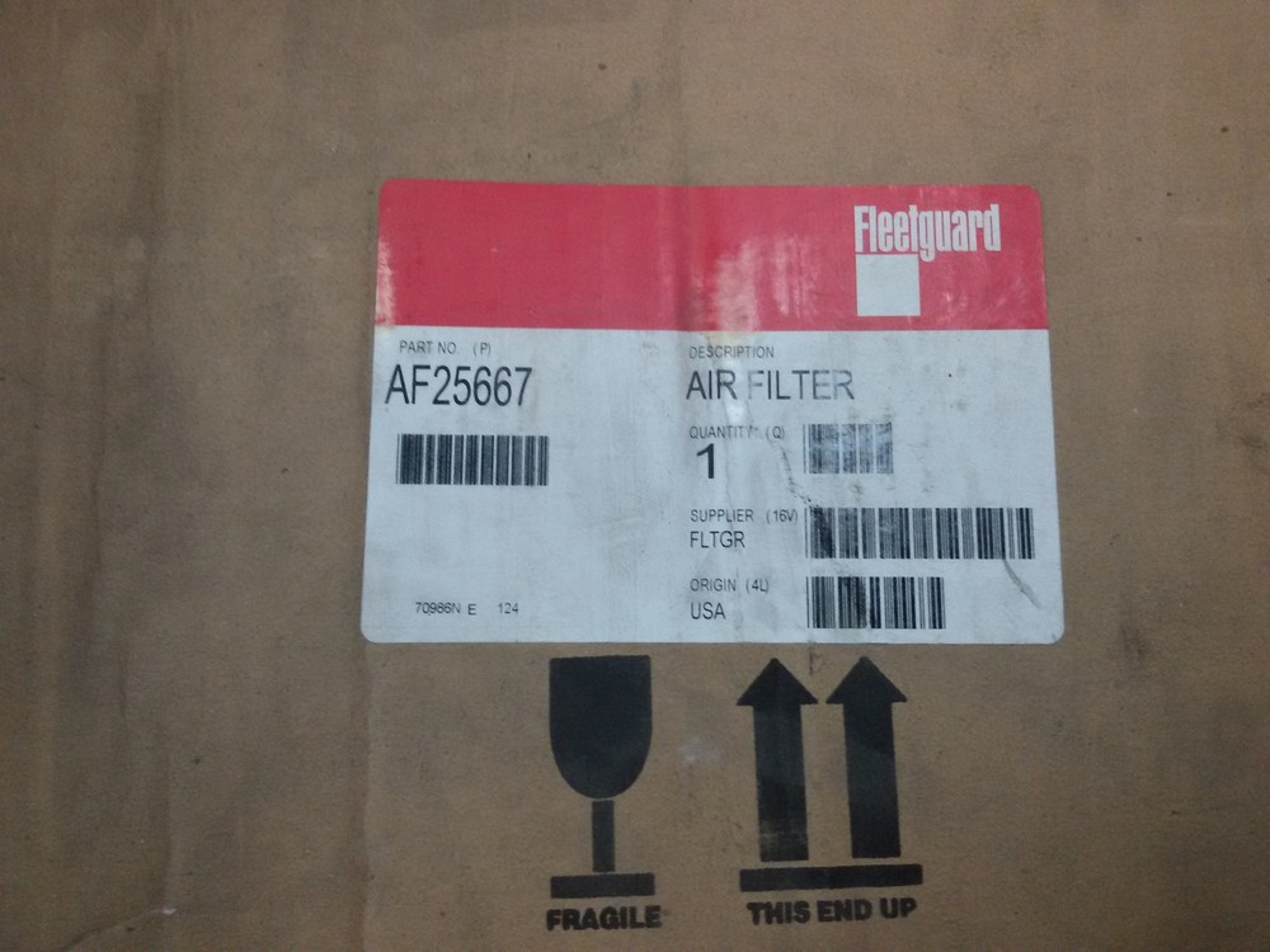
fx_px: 1137
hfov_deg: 58.4
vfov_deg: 45.4
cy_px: 476
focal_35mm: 31
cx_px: 635
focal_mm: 2.93
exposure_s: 1/33
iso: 200
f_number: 2.4
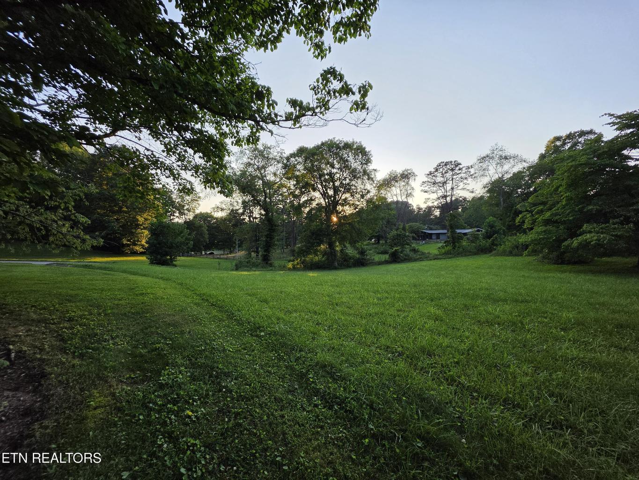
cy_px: 240
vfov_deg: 89.9
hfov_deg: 106.2
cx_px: 320
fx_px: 240
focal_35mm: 13
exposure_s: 1/604
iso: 32
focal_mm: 2.2
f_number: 1.9
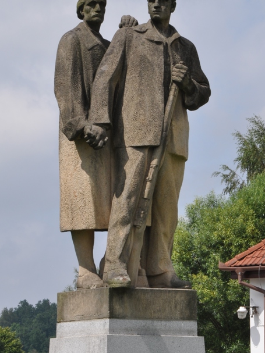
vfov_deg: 10.7
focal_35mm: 185
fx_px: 1887
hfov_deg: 8.0
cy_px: 255
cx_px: 124
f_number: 20
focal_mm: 75
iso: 320
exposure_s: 1/160
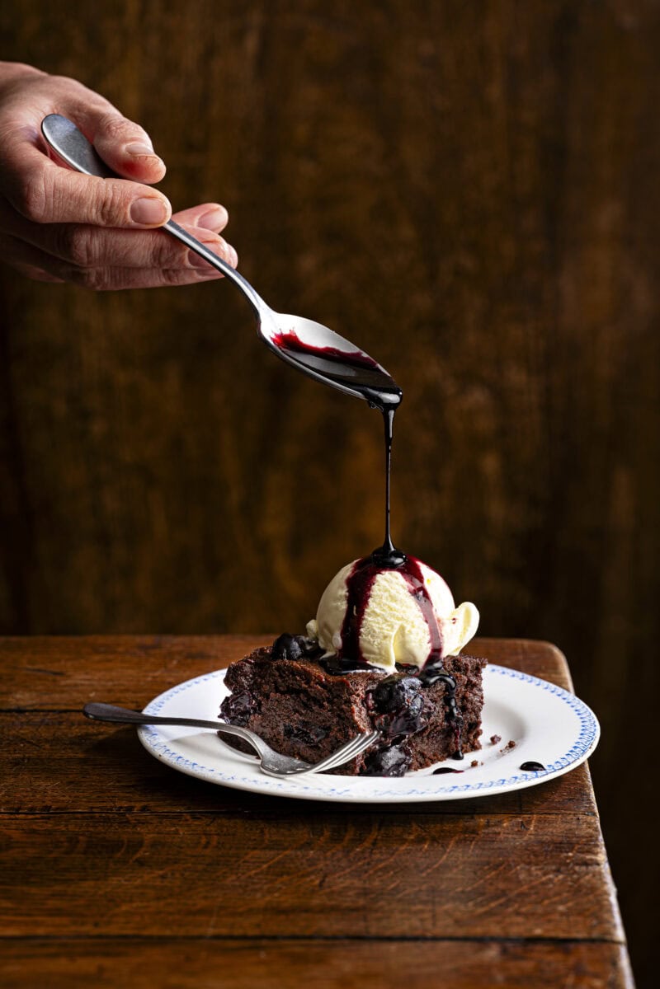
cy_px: 494
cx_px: 330
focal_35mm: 105
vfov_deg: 19.5
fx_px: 2887
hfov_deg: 13.0
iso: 32
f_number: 8
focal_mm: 105
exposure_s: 1/160
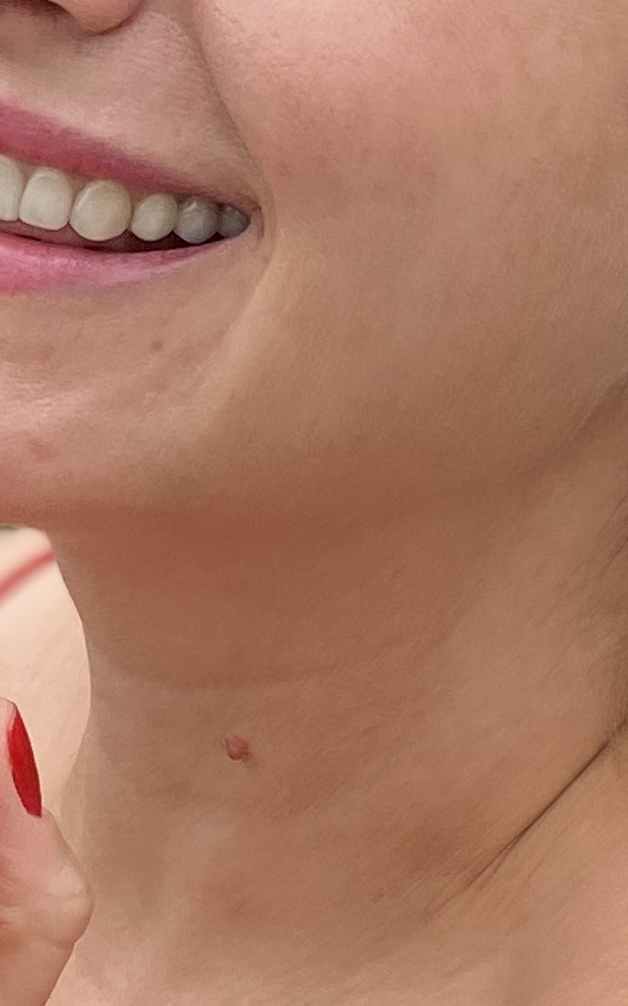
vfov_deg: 14.1
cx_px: -17
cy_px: 817
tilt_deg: -10.6
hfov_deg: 8.8
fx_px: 4055
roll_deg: +1.1
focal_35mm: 148
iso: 32
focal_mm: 4.25
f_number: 1.8
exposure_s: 1/905
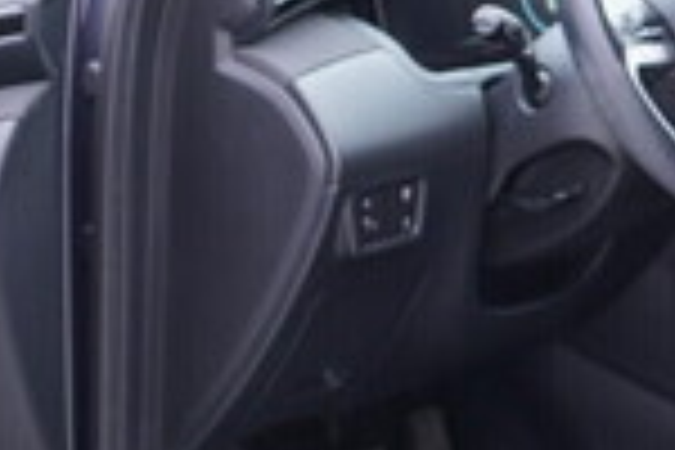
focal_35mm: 132
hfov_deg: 15.5
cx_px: 189
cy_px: 209
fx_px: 2475
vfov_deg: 10.4
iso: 250
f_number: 2.8
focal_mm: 24
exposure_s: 1/40
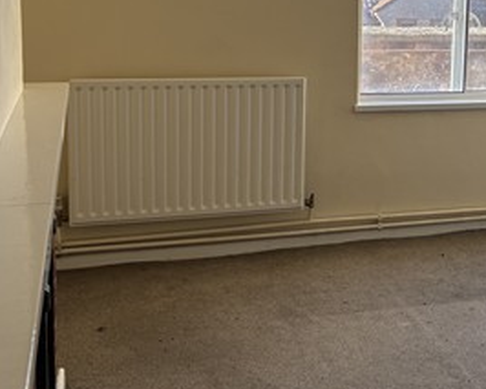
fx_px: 878
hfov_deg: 29.7
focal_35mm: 61
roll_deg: -2.2
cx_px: 437
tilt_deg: -7.8
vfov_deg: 24.7
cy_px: 93
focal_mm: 5.96
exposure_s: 1/121
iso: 50
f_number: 1.6
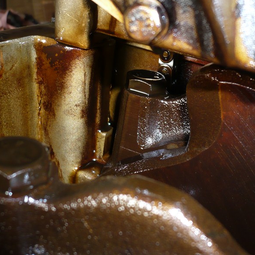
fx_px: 350
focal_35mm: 42
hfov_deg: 39.7
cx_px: 165
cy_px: 126
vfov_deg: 40.0
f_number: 2.8
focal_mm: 5.8
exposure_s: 1/30
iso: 100
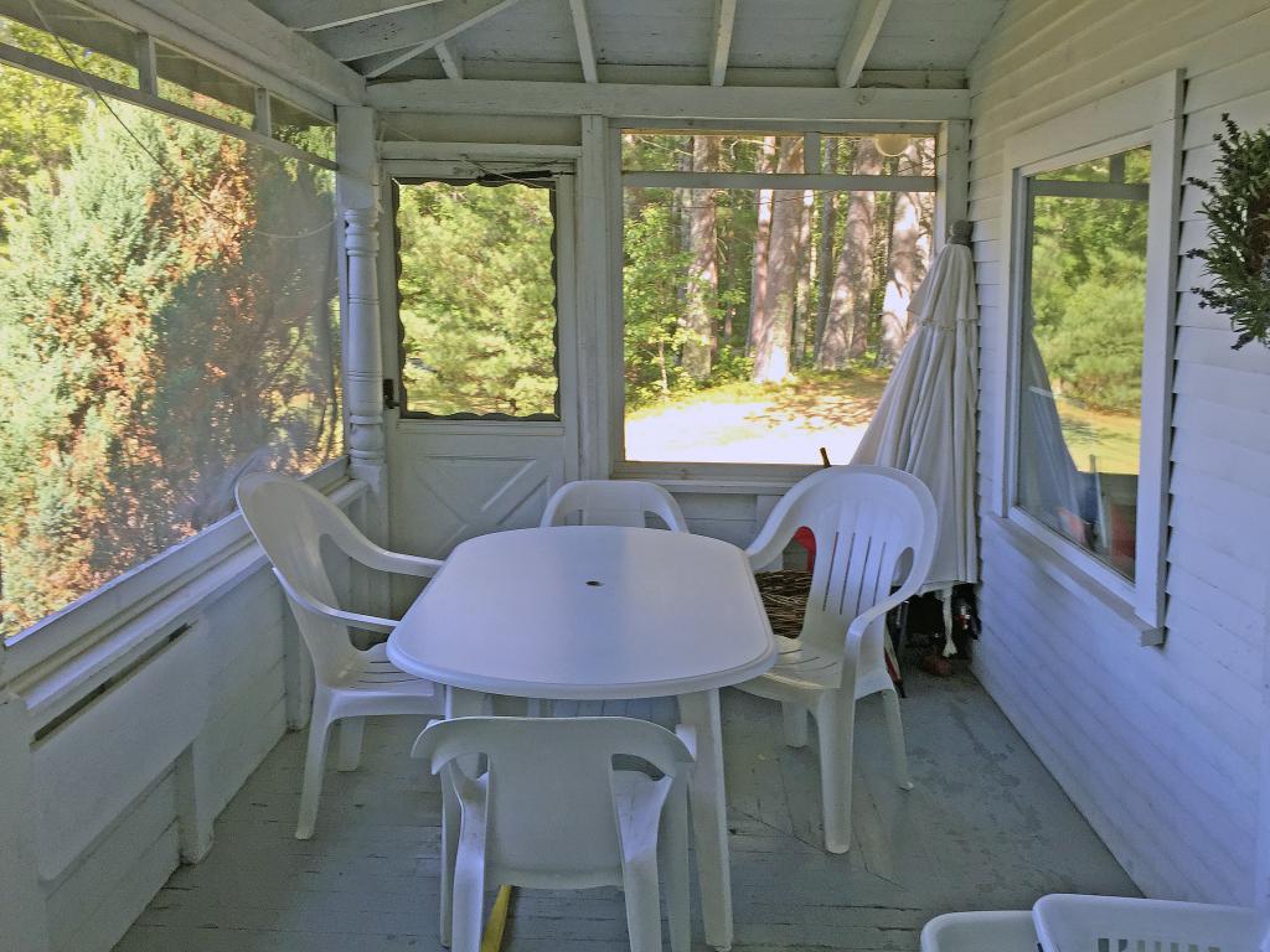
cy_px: 476
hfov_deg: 61.7
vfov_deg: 48.2
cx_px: 635
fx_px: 1064
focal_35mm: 29
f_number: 2.2
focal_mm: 4.15
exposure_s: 1/120
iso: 32
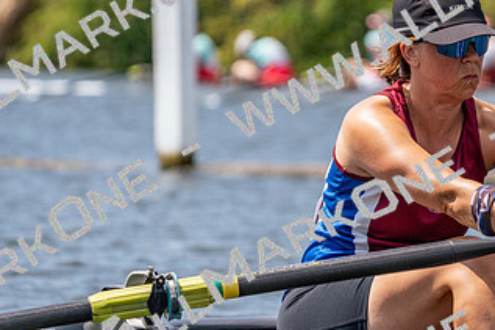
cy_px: 142
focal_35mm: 432
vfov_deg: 3.2
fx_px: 5937
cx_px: 418
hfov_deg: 4.8
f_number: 5.6
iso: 320
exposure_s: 1/2000
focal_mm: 236
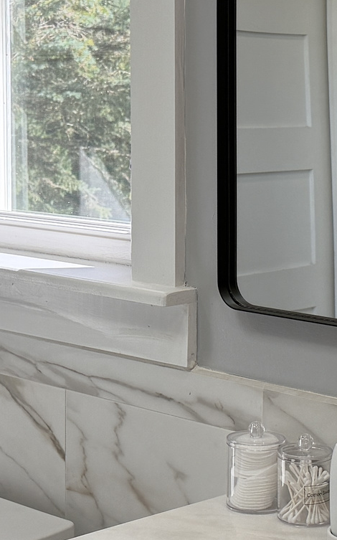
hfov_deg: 13.6
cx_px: 210
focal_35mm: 96
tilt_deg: -6.2
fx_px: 1412
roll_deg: +0.4
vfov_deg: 21.6
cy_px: 216
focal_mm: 6.76
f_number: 1.78
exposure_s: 1/813
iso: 100
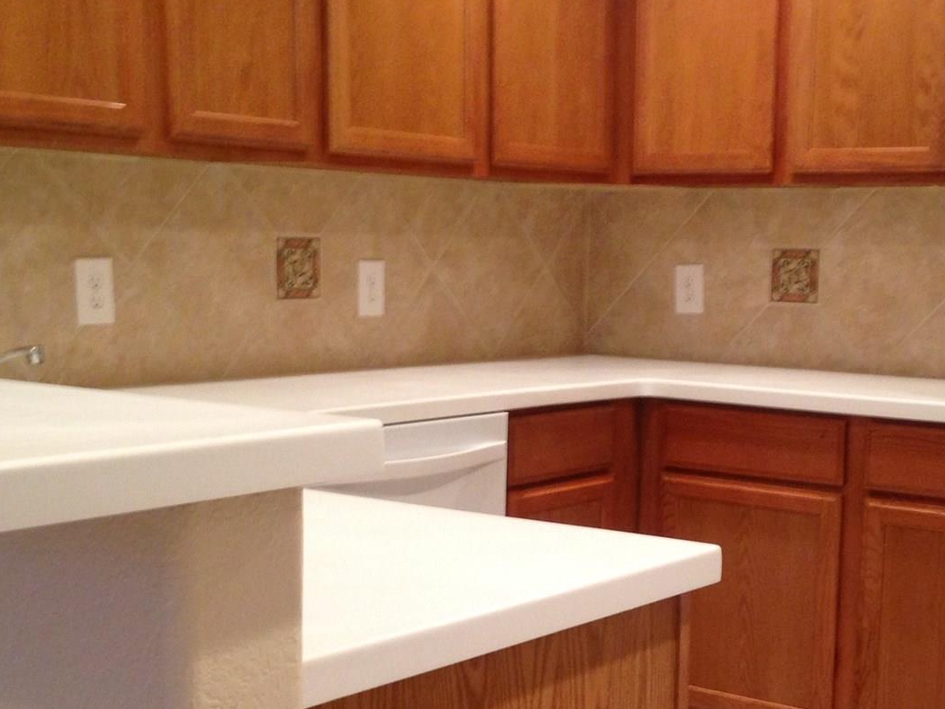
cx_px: 610
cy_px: 525
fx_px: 1747
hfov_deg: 30.1
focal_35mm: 64
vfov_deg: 22.7
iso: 160
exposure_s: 1/20
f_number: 2.4
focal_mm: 4.13
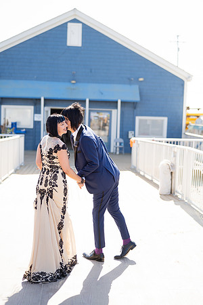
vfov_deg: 39.6
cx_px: 102
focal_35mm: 50
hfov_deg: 27.0
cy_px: 152
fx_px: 423
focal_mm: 50
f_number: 1.8
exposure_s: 1/2500
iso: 200
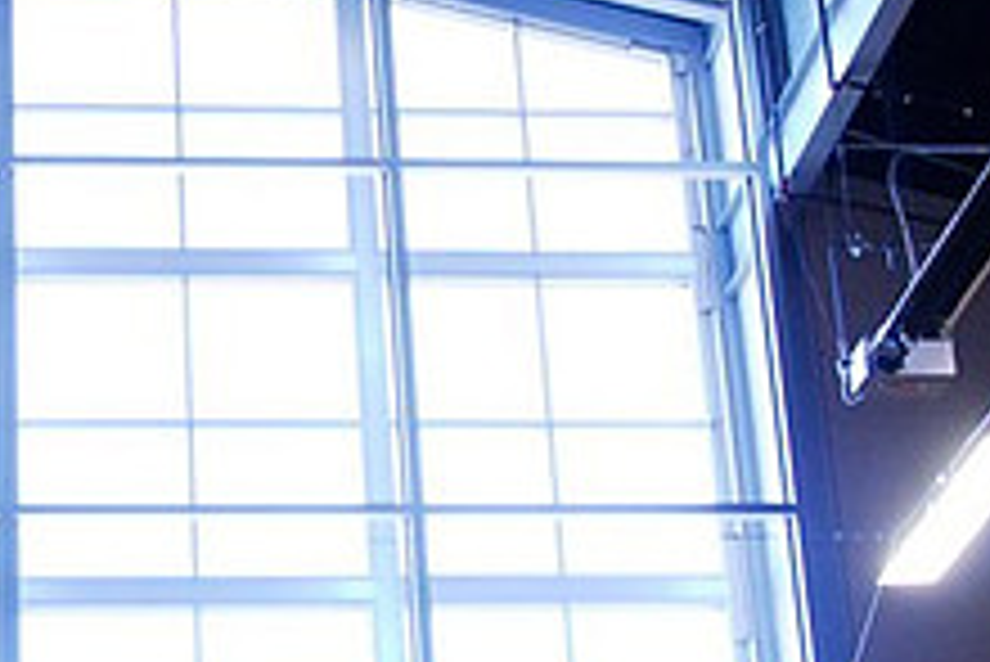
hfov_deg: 19.7
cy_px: 597
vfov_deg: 13.2
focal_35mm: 103
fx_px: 2834
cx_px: 238
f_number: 4.8
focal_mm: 26
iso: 800
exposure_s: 1/60
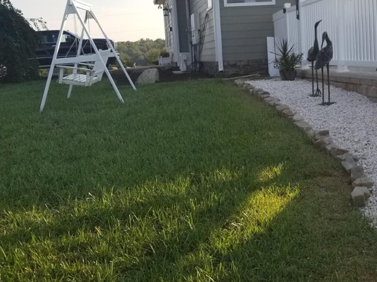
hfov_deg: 35.3
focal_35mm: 54
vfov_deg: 27.0
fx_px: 588
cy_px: 136
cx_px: 244
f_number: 1.7
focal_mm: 4.3
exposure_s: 1/1208
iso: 50
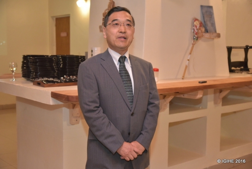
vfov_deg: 27.0
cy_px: 84
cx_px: 126
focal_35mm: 50
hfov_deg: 39.6
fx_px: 350
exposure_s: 1/125
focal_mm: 50
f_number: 5
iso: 5000
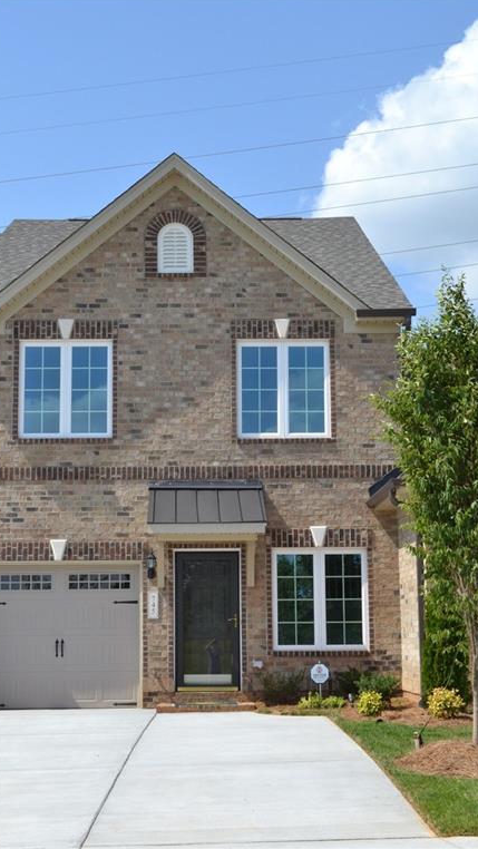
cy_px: 422
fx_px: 1284
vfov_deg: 36.6
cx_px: 215
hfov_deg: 21.1
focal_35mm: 57
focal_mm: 36
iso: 400
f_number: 11
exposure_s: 1/400
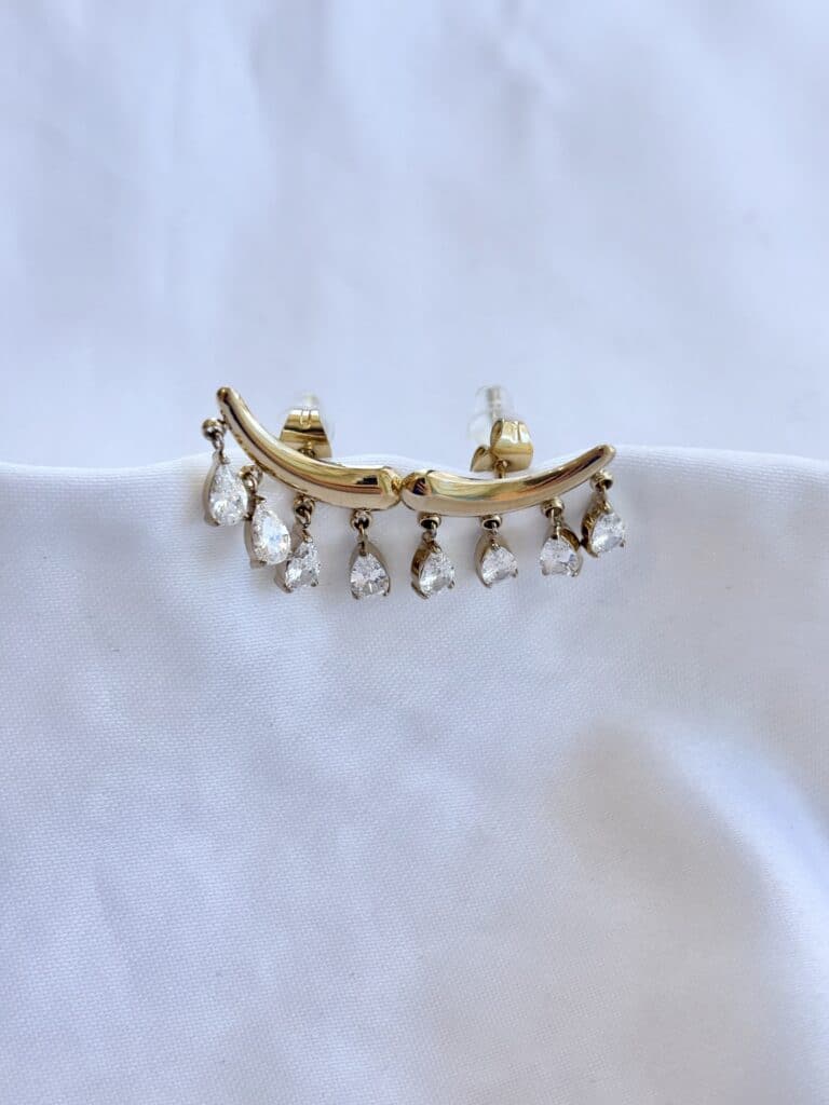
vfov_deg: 36.8
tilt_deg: -53.2
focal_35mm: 52
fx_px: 1660
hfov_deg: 28.0
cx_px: 414
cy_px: 552
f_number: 1.6
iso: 32
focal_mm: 5.96
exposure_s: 1/465
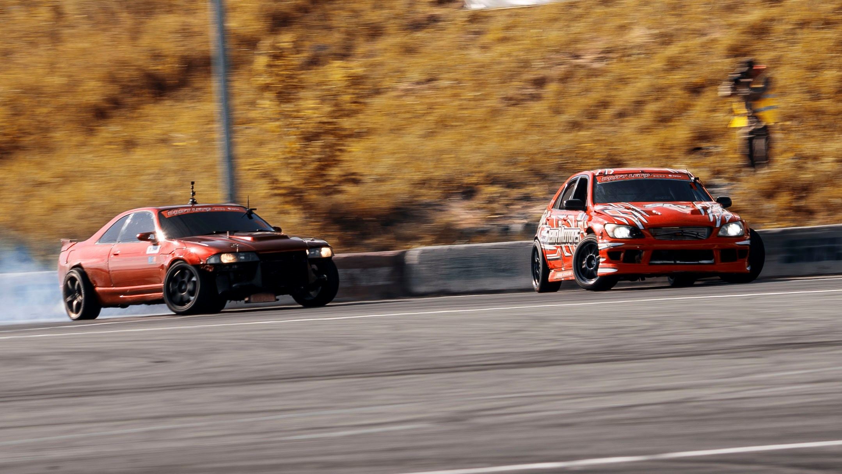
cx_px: 495
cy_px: 247
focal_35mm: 300
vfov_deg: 4.1
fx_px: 6696
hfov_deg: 7.2
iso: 100
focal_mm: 105
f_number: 10
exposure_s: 1/125
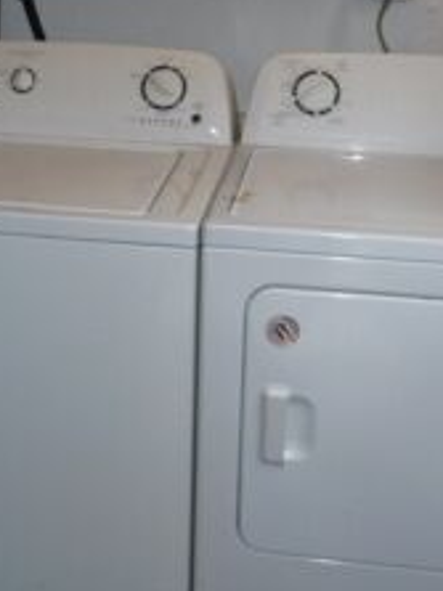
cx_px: 172
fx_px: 1144
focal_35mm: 67
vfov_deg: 28.4
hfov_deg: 21.9
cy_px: 118
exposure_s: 1/30
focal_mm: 4.7
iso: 100
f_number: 3.3
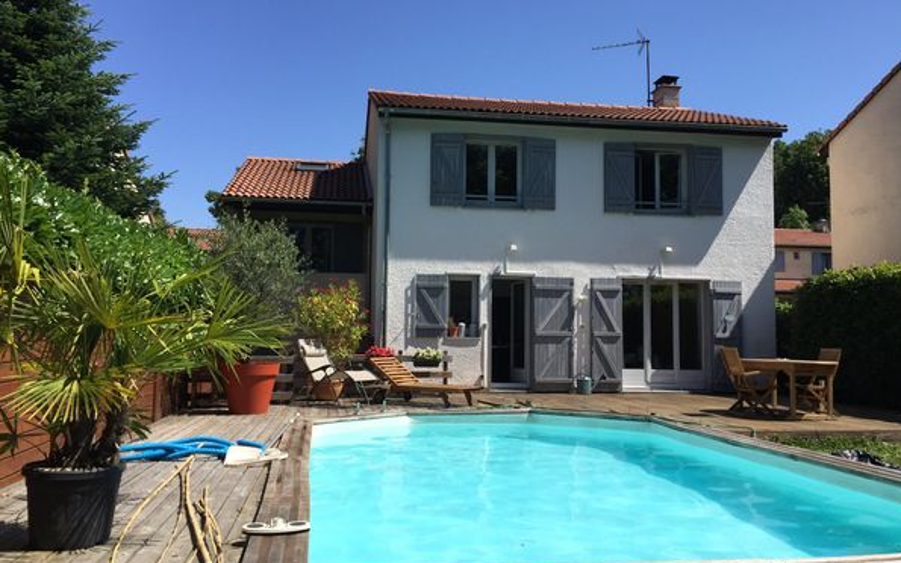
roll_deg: -1.1
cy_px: 280
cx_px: 453
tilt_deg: +4.3
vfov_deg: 40.6
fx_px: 761
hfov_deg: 61.2
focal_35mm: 31
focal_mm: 4.15
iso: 32
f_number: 2.2
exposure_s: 1/2326
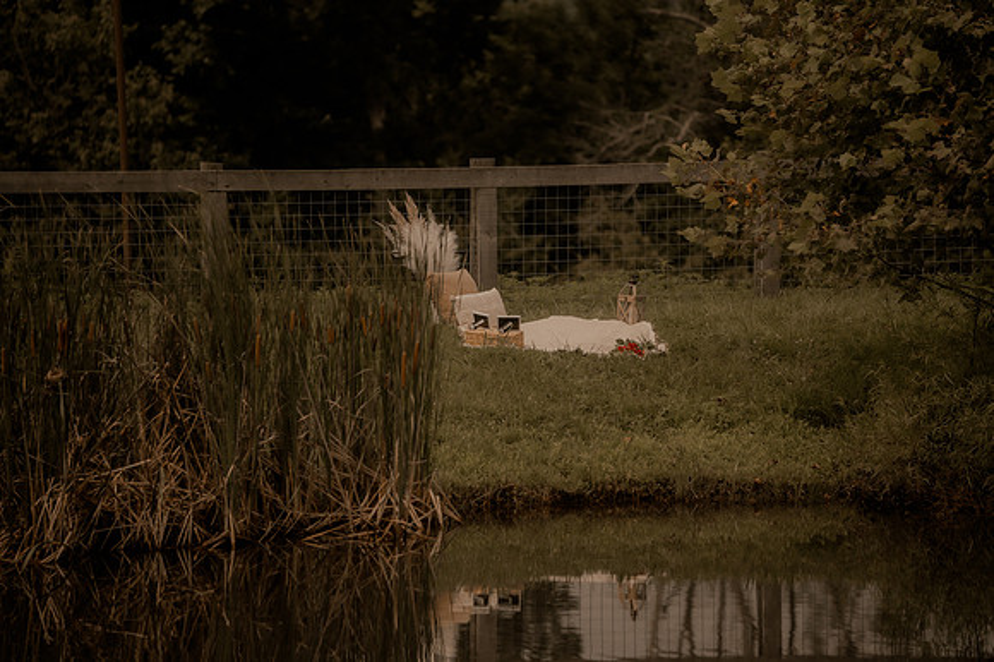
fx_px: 5519
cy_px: 331
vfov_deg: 6.9
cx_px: 497
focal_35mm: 200
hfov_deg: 10.3
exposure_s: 1/1600
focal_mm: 200
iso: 125
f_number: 2.8
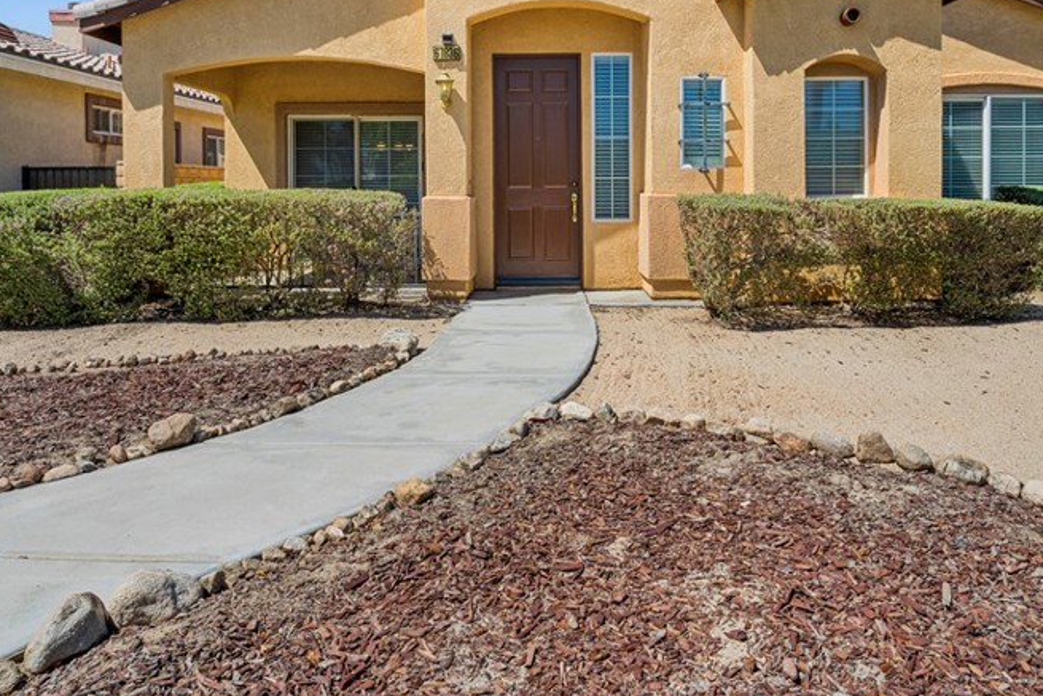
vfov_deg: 50.2
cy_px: 218
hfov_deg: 71.4
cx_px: 556
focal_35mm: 25
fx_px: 724
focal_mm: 16
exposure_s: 1/50
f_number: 11
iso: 80
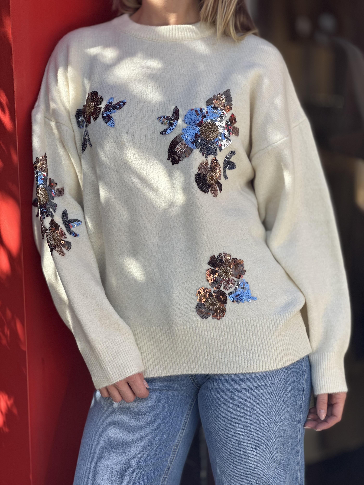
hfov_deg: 19.1
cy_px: 242
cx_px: 182
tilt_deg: -10.1
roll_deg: +0.4
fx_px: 1080
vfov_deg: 25.3
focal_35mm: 77
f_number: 2.8
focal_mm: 9
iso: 25
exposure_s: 1/157
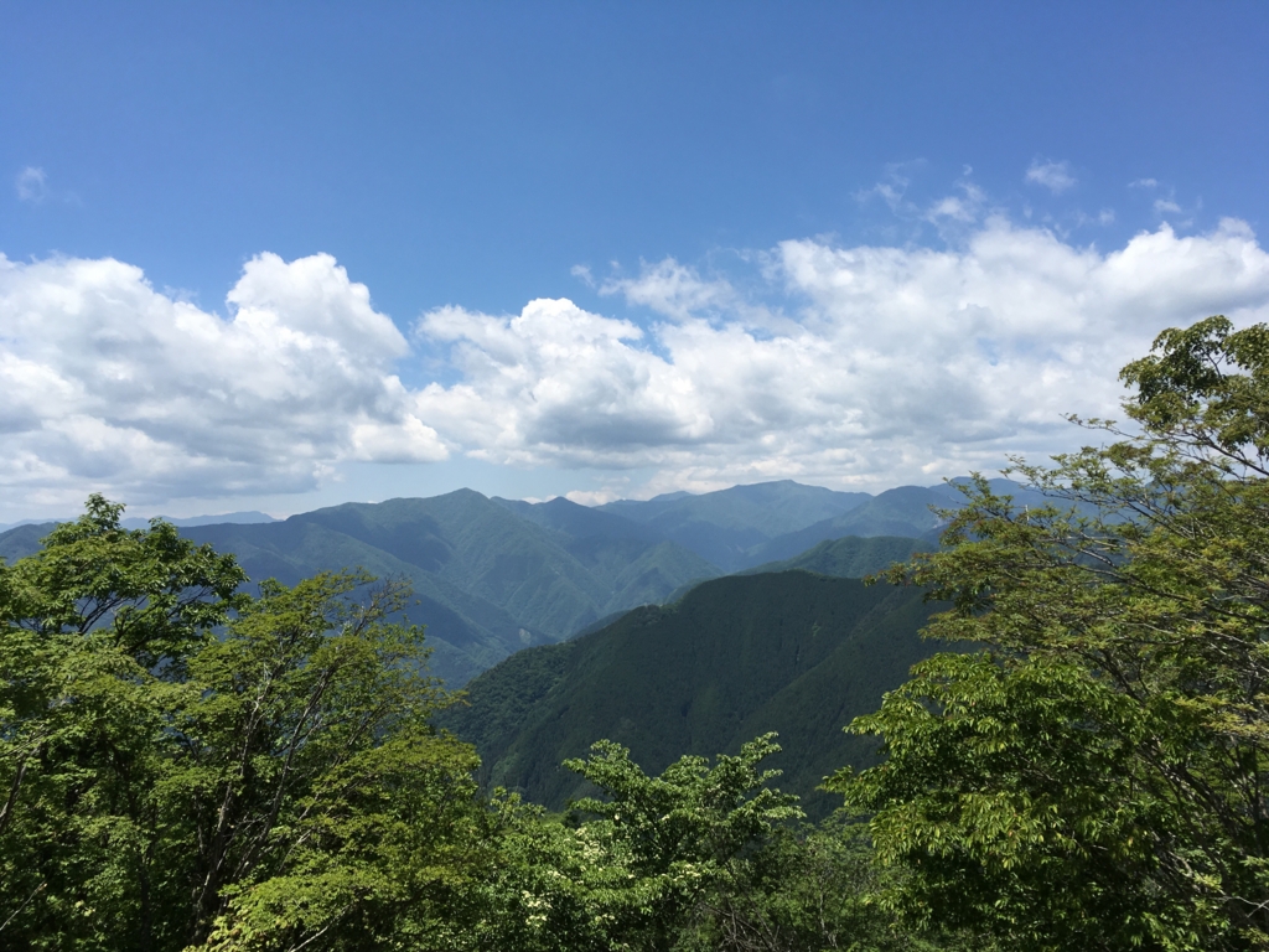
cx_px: 634
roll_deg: +2.6
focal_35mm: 29
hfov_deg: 61.7
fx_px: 1063
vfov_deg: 48.2
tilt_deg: +2.3
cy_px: 476
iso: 25
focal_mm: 4.15
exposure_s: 1/2137
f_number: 2.2
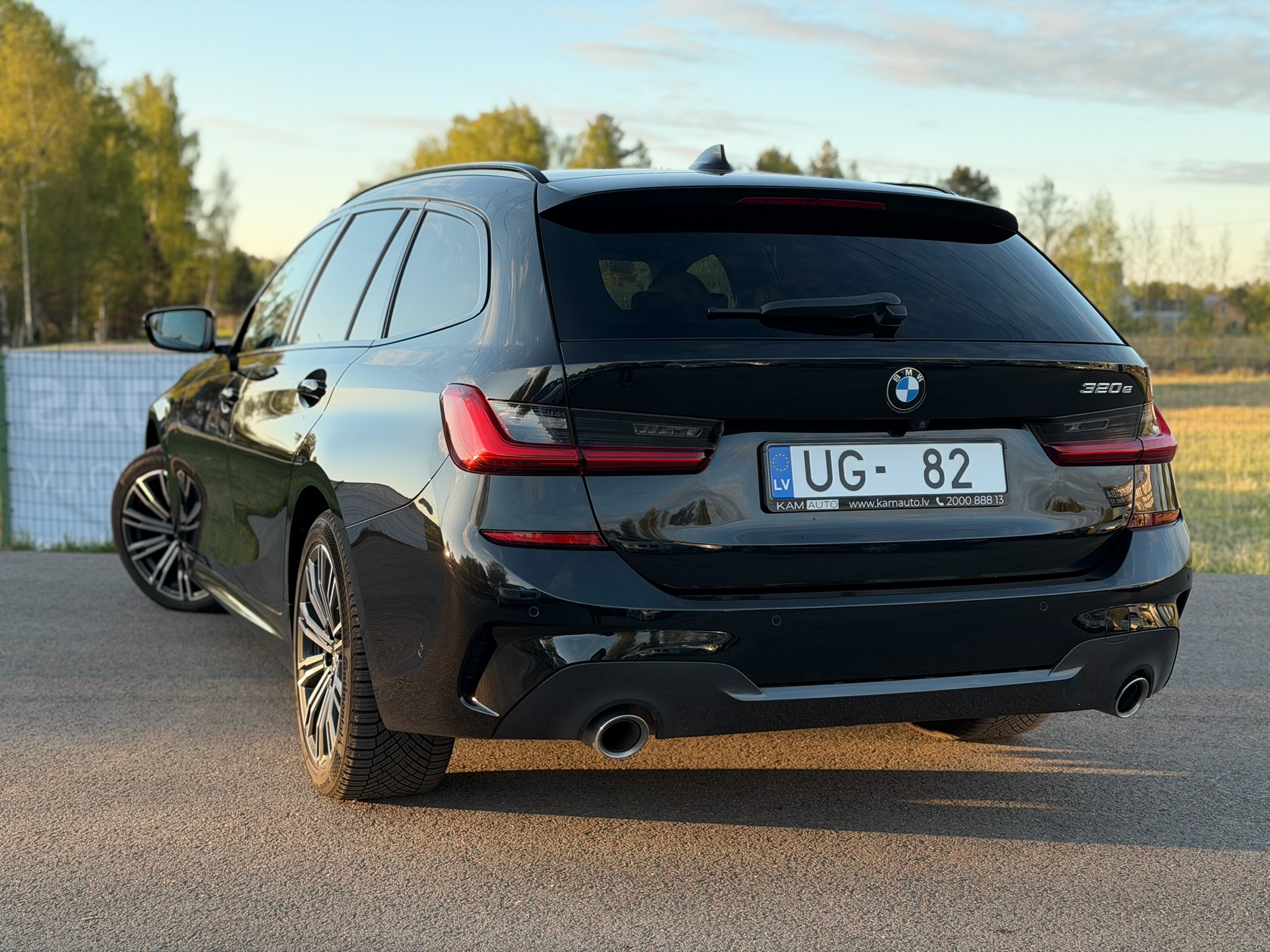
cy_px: 476
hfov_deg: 39.7
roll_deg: +0.7
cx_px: 635
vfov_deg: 30.3
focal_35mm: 48
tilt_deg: -5.2
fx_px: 1761
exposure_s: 1/198
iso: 64
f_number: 1.78
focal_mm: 6.76
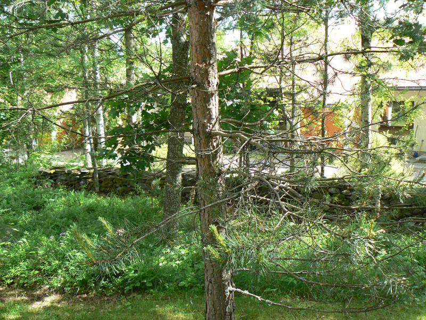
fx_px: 443
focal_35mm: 36
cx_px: 213
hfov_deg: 51.4
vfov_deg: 39.7
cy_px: 160
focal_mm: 6
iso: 80
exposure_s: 1/125
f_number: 4
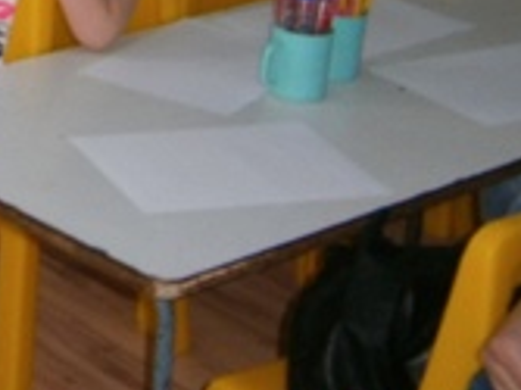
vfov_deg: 10.4
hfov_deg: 13.4
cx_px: -296
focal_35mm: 138
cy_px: -162
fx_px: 2076
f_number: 3.1
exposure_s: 1/40
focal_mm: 6.4
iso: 125
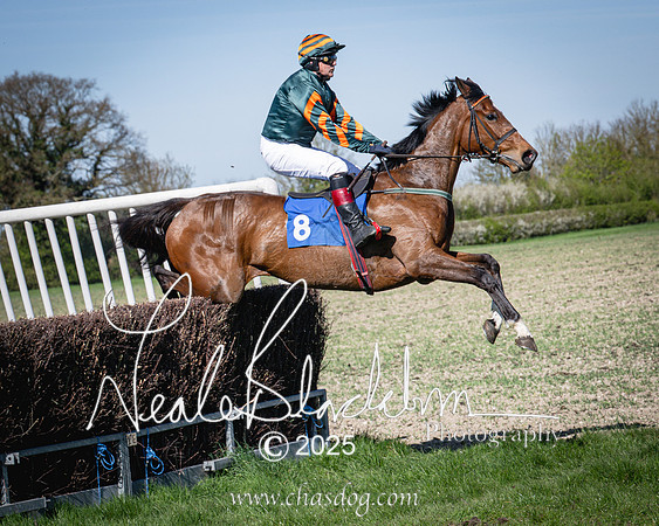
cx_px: 350
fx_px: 3049
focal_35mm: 156
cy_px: 214
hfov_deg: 12.3
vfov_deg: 9.9
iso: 200
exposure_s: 1/1600
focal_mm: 70
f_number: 5
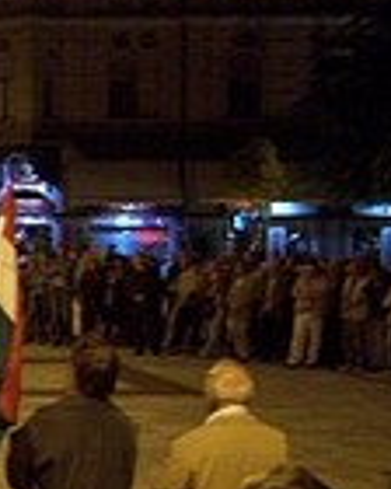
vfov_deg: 20.1
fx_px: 1374
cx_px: -293
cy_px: 304
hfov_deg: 14.4
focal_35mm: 95
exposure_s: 1/8
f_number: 2.7
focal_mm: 5.6
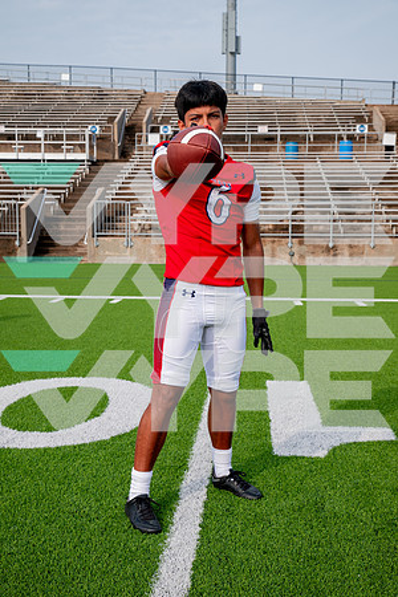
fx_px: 796
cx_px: 199
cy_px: 298
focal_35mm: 48
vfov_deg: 41.1
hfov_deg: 28.1
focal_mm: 48
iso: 125
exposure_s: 1/320
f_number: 7.1
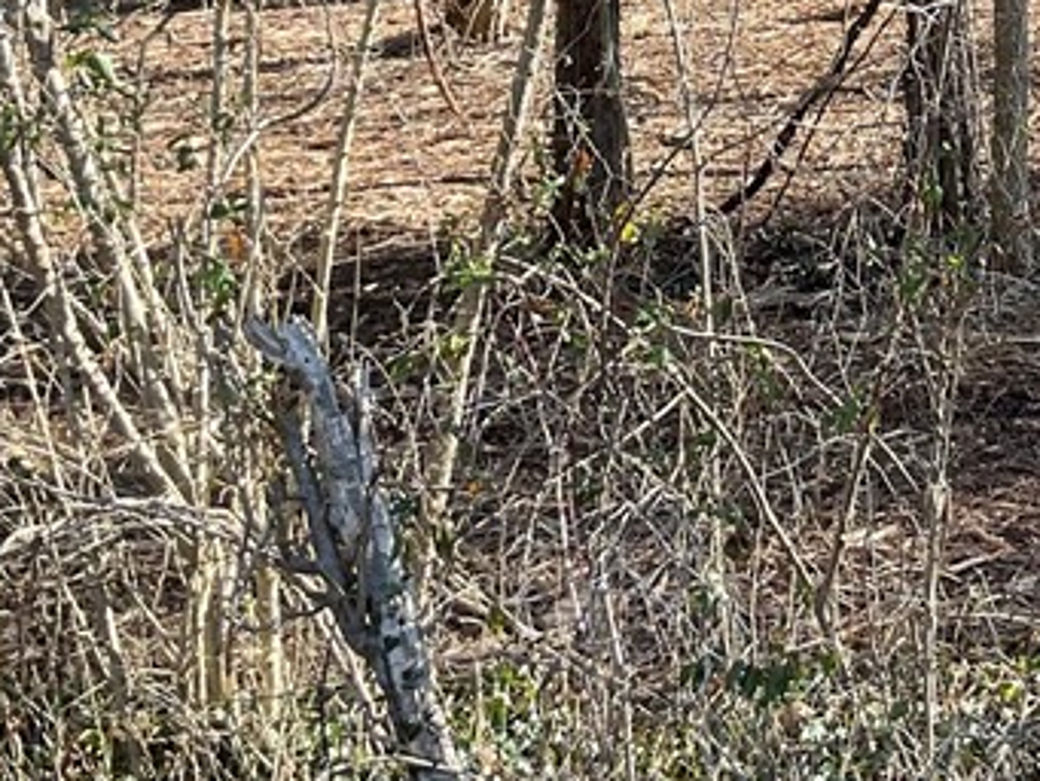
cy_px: -6
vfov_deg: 16.6
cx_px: 1138
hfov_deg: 21.4
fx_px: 2615
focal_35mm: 87
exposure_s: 1/215
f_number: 1.8
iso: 16
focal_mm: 3
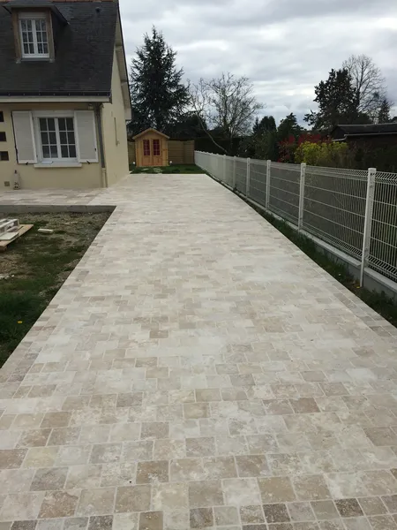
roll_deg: +0.0
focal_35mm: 29
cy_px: 265
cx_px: 198
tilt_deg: -16.2
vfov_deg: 61.7
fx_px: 443
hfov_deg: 48.2
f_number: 2.2
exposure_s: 1/1980
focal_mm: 4.15
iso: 32
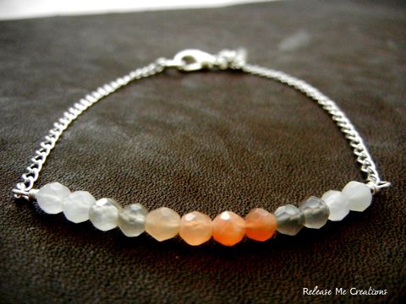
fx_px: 352
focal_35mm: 30
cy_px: 152
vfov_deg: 46.8
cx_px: 203
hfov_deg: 60.0
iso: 1600
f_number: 3.5
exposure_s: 1/120
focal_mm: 5.4
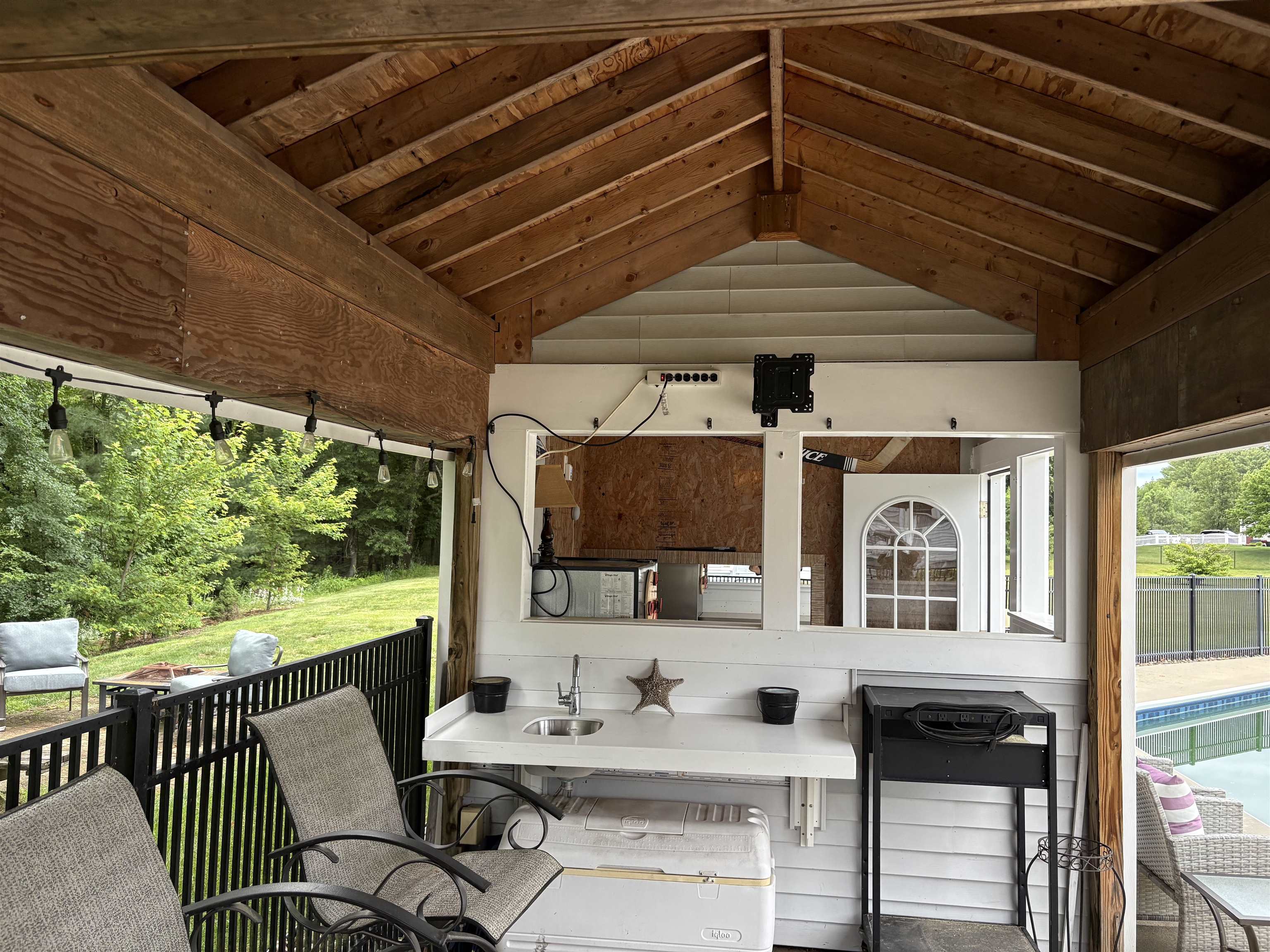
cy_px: 476
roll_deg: -0.7
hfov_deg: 67.3
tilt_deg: +3.0
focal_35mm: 26
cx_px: 635
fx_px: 954
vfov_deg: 53.1
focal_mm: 5.96
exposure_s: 1/68
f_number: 1.6
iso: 125
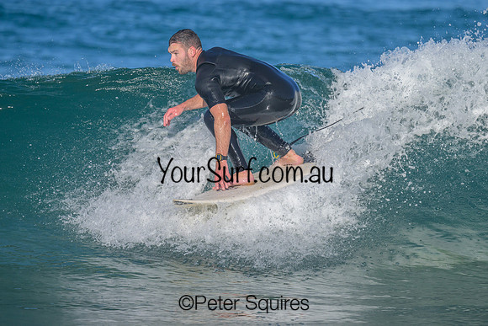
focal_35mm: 1010
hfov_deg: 2.0
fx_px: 13688
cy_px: 121
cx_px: 308
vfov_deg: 1.4
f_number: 6.3
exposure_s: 1/2000
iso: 250
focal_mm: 800
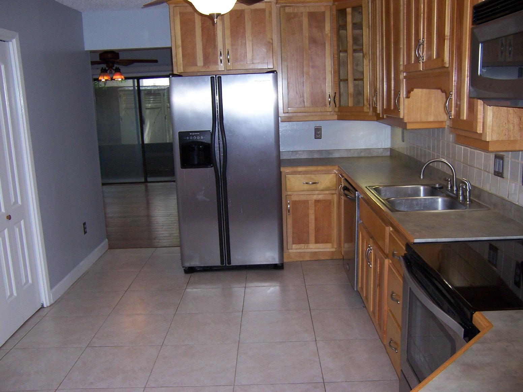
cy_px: 196
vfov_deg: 42.9
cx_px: 262
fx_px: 499
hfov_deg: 55.4
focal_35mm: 33
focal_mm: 5.5
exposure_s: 1/60
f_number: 2.8
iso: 140
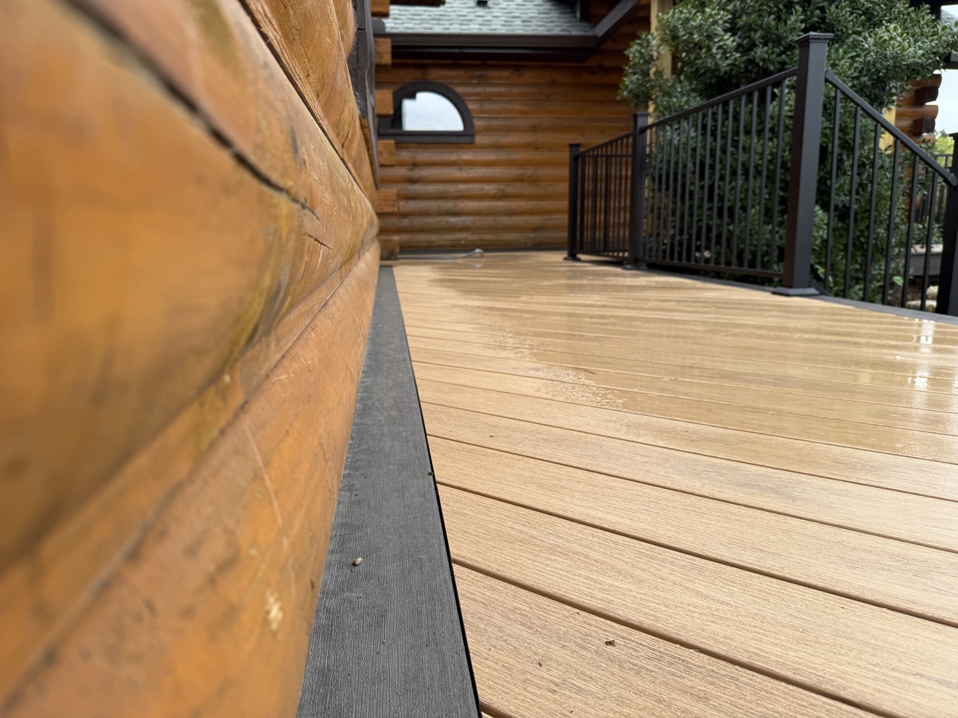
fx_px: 664
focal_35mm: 24
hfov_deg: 71.6
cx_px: 479
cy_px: 359
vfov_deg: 56.8
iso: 80
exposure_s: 1/992
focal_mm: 6.76
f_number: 1.78
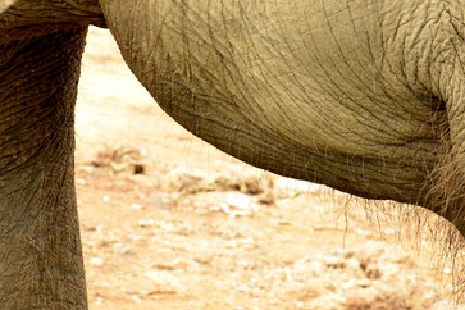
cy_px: -14
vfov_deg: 8.7
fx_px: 2015
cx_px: 316
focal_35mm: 156
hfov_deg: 13.1
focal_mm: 42
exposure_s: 1/160
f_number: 6.3
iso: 320
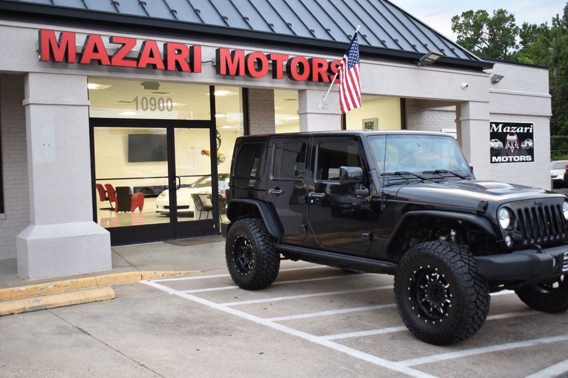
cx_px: 284
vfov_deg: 34.2
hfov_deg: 49.6
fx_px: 615
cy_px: 189
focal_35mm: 39
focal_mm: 26
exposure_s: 1/60
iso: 560
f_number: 4
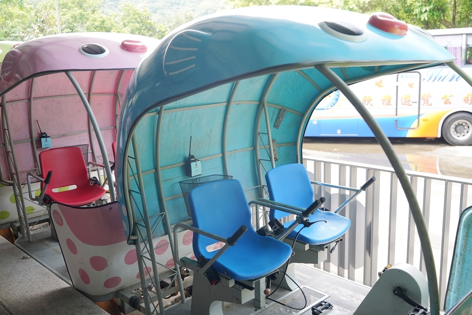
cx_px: 236
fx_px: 459
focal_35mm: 35
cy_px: 158
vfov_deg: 37.9
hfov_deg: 54.4
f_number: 4
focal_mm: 35
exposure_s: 1/60
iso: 200
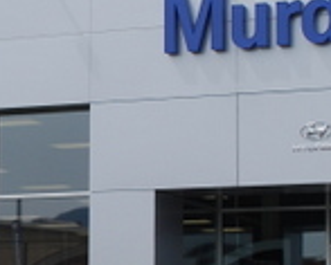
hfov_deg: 9.6
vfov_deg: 7.8
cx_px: -61
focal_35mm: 199
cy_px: 128
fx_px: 1952
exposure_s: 1/250
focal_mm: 26
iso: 100
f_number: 8
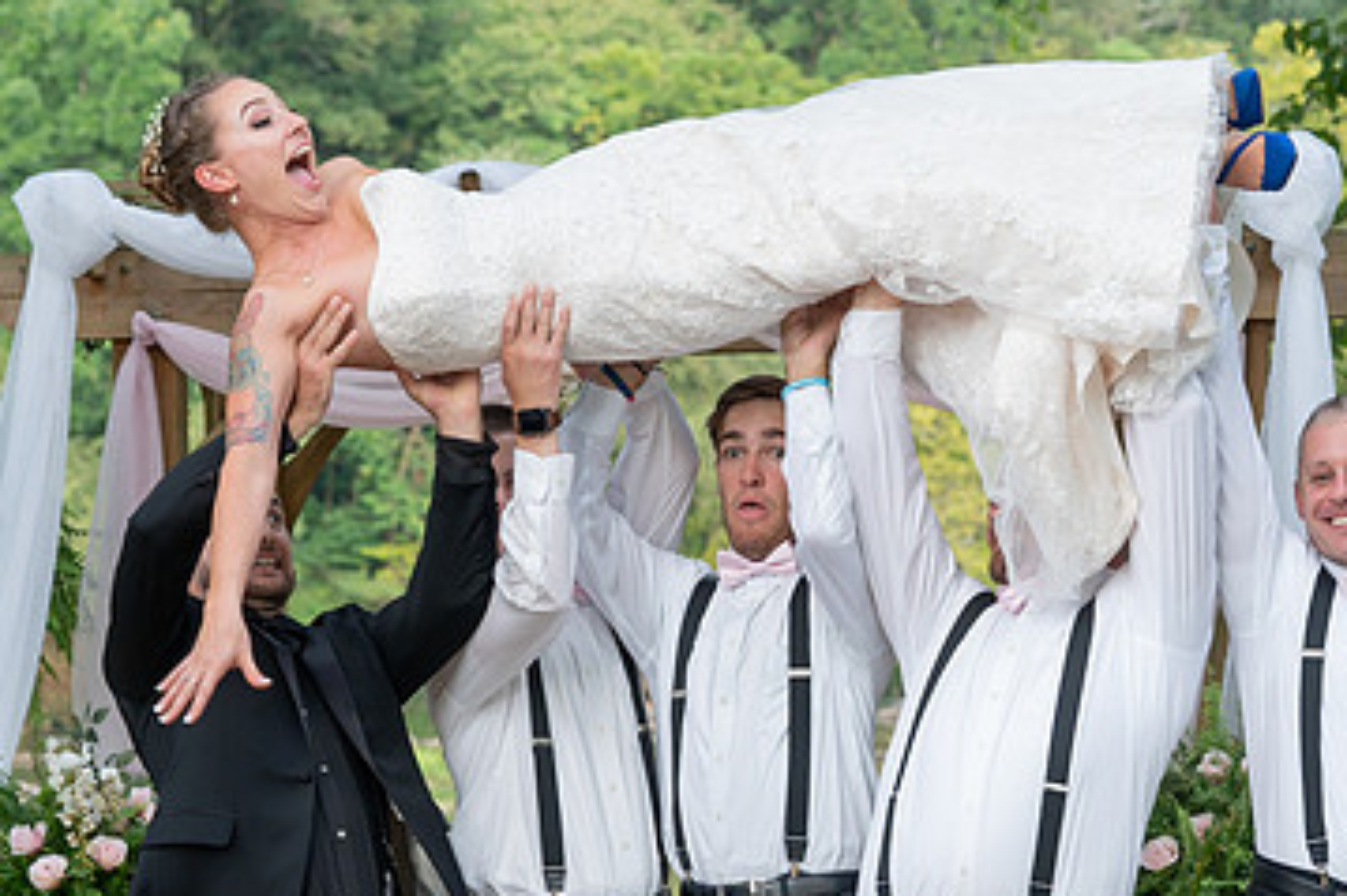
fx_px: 4899
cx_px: 818
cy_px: 401
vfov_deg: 10.5
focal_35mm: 131
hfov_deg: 15.6
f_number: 5.6
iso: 640
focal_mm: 80
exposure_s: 1/200
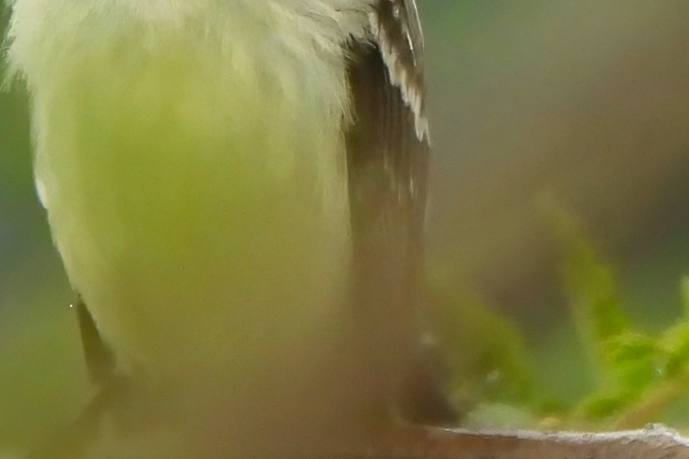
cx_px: 199
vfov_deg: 0.3
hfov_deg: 0.5
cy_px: 57
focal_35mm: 4096
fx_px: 78403
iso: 280
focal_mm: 170
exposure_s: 1/250
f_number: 5.6
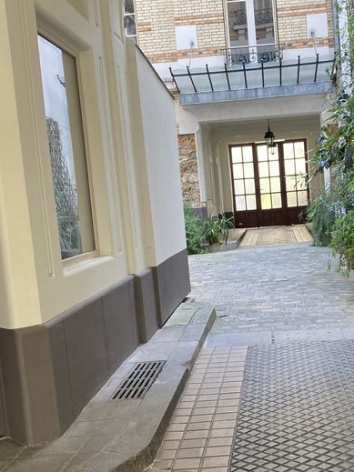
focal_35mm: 54
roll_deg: +2.0
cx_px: 253
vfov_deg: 35.3
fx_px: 737
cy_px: 298
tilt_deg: -7.4
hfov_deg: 26.8
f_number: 1.8
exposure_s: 1/66
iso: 80
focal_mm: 3.99
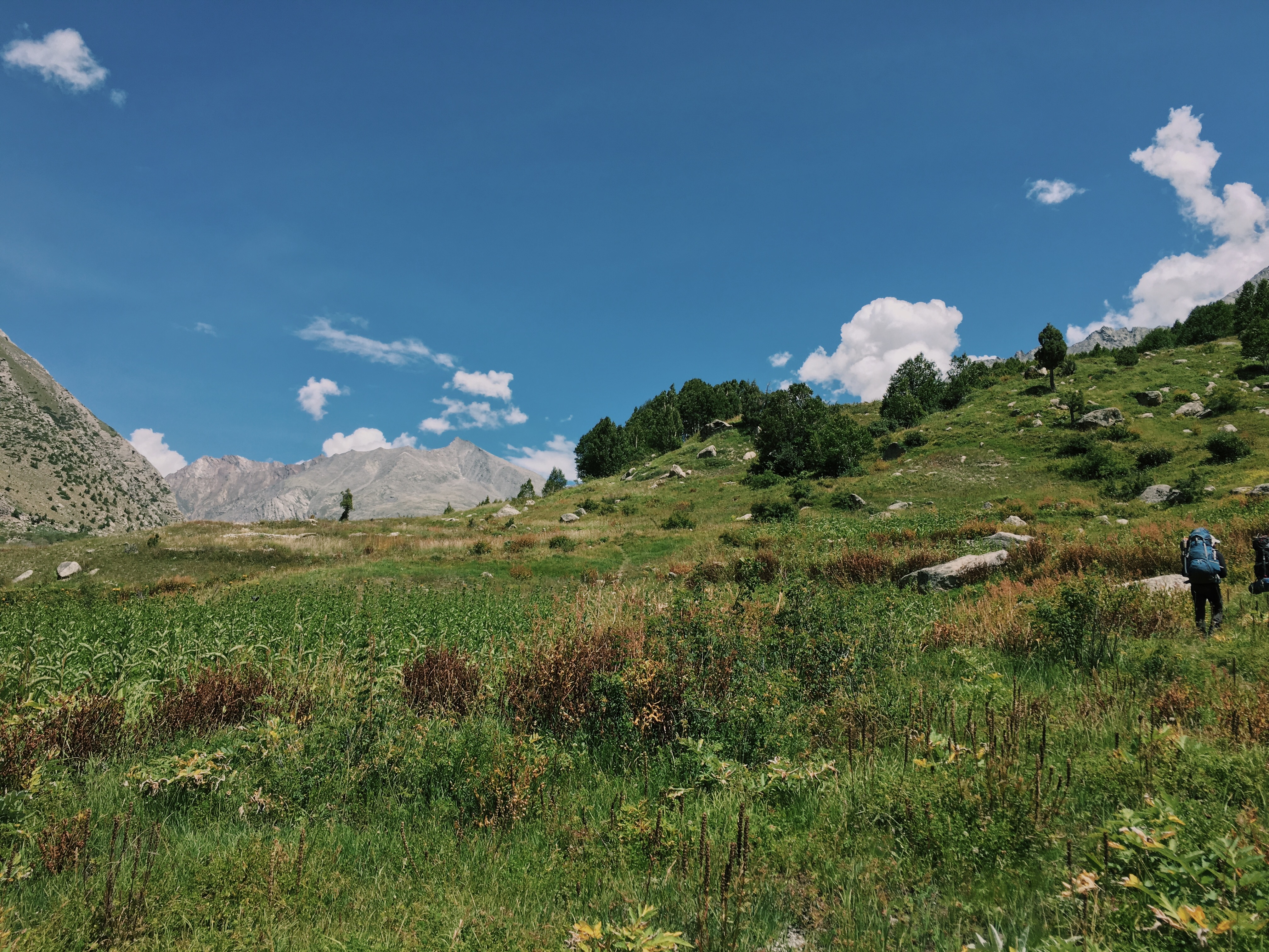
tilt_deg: +11.6
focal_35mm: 29
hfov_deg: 61.7
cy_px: 476
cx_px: 634
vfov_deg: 48.2
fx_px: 1063
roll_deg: -2.5
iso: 25
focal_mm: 4.15
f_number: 2.2
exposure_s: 1/1183
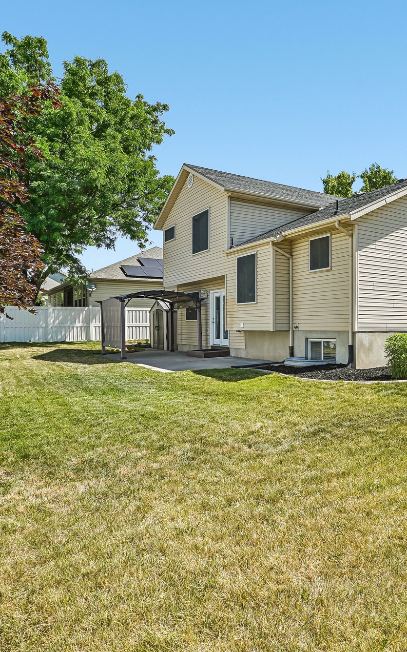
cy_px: 328
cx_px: 307
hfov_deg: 47.4
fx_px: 444
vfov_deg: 72.5
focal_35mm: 25
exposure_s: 1/250
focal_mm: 16
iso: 100
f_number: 8
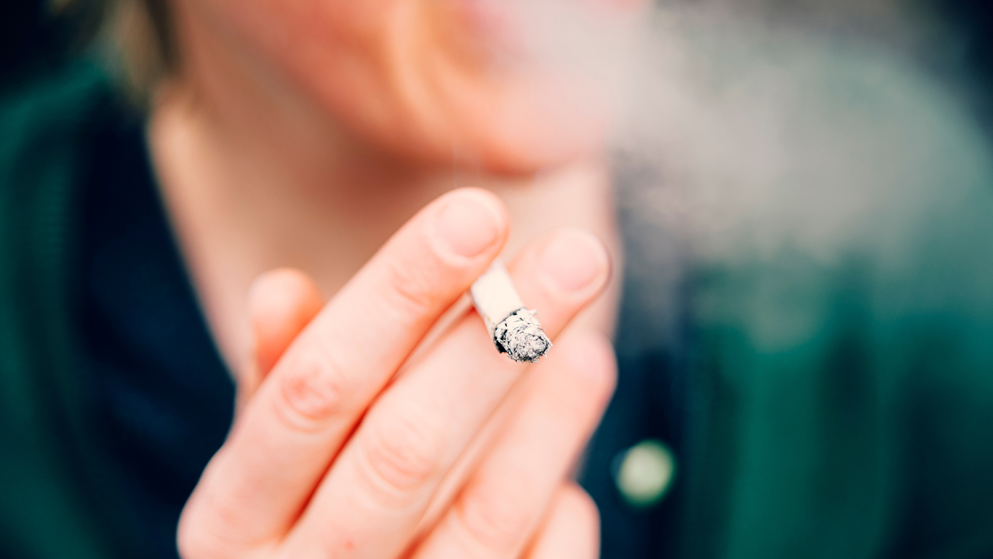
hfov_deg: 28.6
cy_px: 328
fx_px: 1949
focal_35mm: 74
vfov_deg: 16.3
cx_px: 501
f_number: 3.5
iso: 200
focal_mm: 70
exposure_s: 1/400
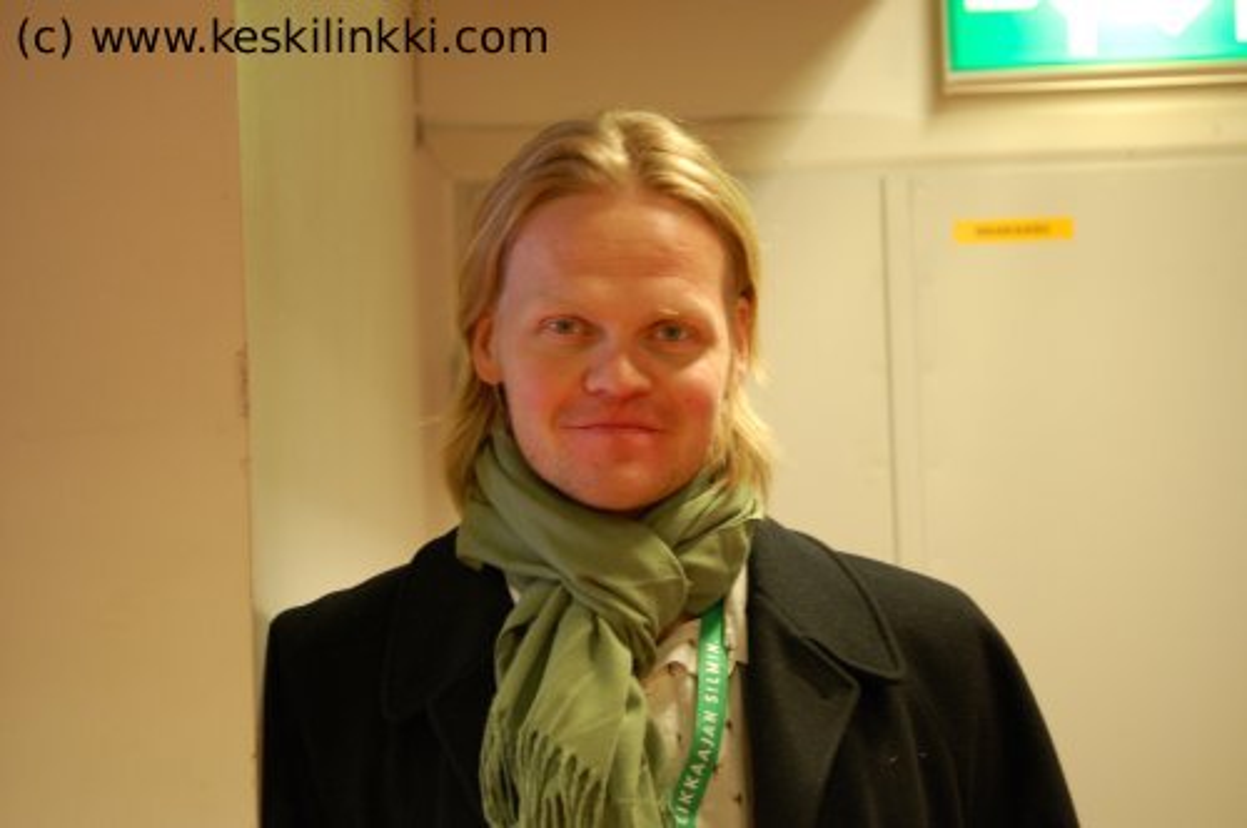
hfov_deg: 21.9
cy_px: 414
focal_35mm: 93
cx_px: 624
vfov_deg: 14.7
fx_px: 3217
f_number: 4.2
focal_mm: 62
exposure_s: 1/15
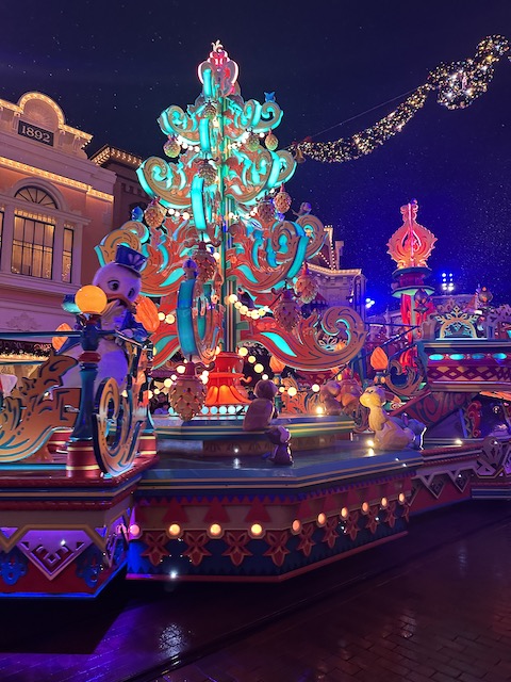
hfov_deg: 56.8
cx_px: 256
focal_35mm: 24
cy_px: 341
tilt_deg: +8.0
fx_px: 472
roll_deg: -0.3
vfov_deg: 71.6
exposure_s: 1/49
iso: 400
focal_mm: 6.86
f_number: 1.78
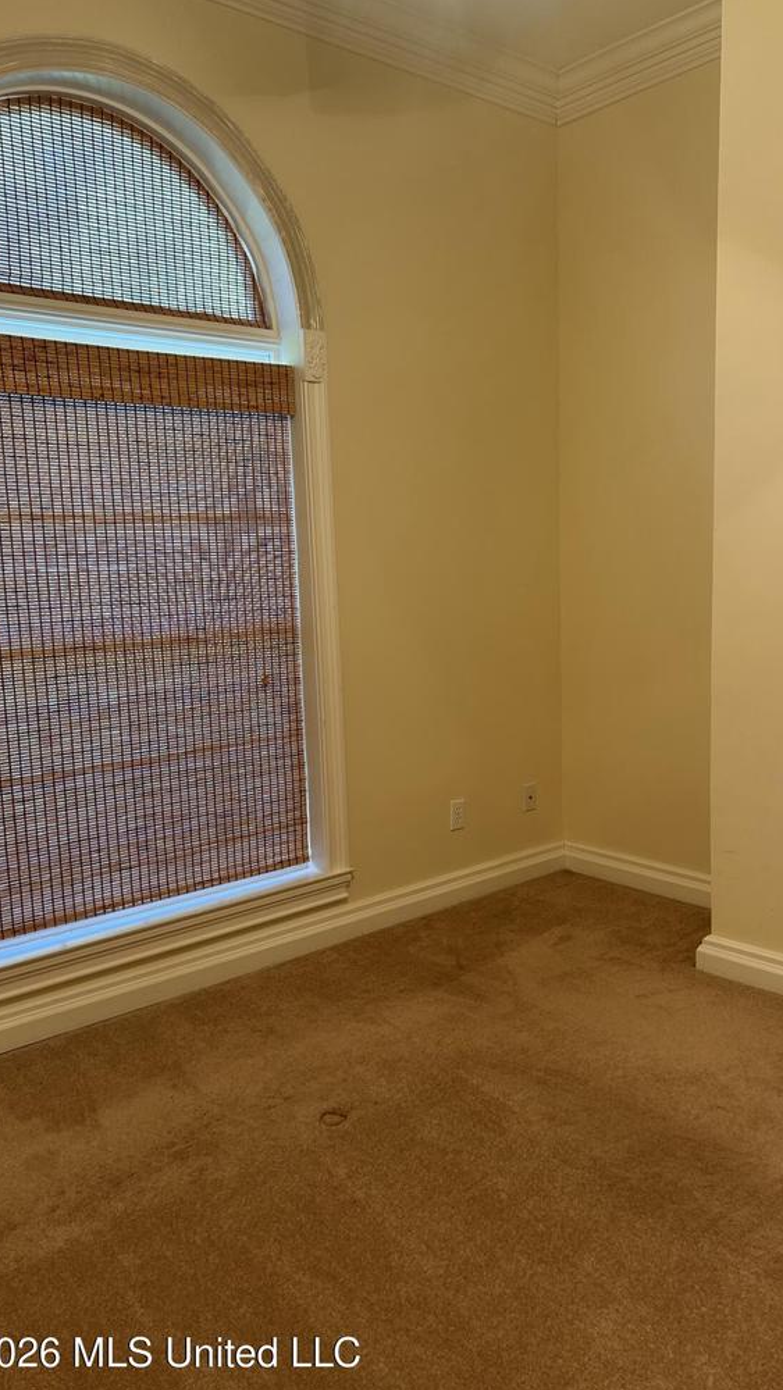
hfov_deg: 40.0
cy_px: 706
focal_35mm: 29
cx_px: 473
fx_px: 1070
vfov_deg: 66.1
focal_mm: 5.7
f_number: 1.5
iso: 80
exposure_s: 1/60
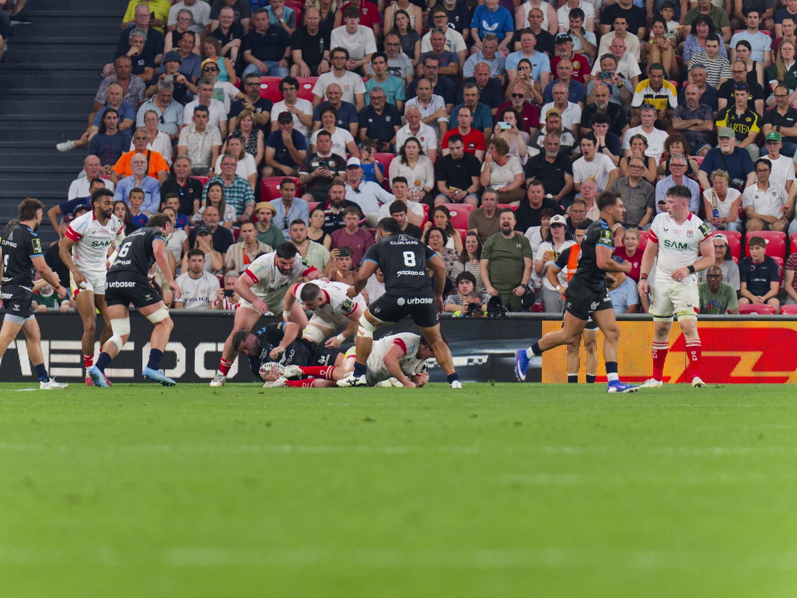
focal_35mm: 488
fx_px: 11238
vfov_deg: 3.0
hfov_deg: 4.1
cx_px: 363
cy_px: 299
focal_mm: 300
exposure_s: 1/1250
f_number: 2.8
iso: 1250
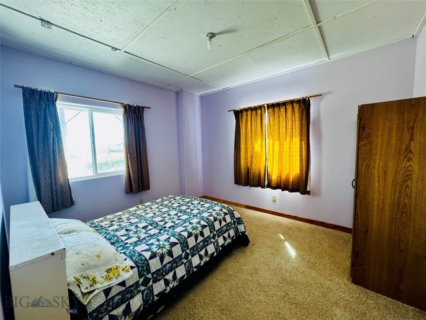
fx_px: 172
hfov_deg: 102.1
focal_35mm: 14
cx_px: 213
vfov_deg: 85.7
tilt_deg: -5.1
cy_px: 160
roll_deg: +2.1
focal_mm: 2.22
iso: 250
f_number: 2.2
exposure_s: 1/99
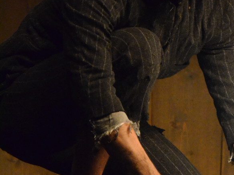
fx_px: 1784
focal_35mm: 264
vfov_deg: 5.6
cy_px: 43
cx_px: 154
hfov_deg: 7.5
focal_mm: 92
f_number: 7.1
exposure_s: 1/200
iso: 6400
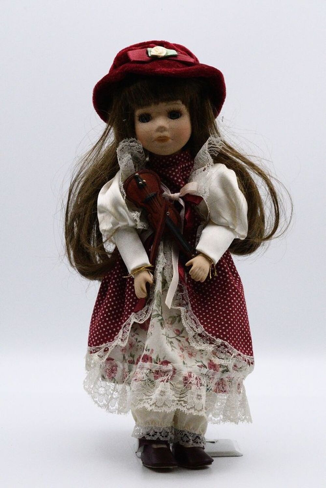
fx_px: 2131
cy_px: 244
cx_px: 163
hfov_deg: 8.7
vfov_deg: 13.1
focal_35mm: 157
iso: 12800
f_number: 14
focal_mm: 105
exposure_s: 1/400
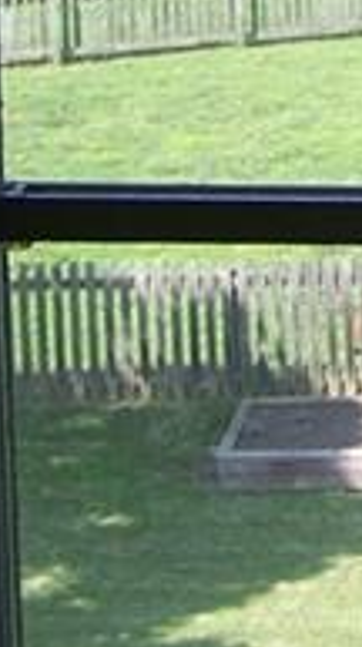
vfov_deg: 12.2
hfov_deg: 7.0
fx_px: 2827
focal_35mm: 165
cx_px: 751
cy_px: -412
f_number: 2.8
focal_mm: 6.3
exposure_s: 1/180
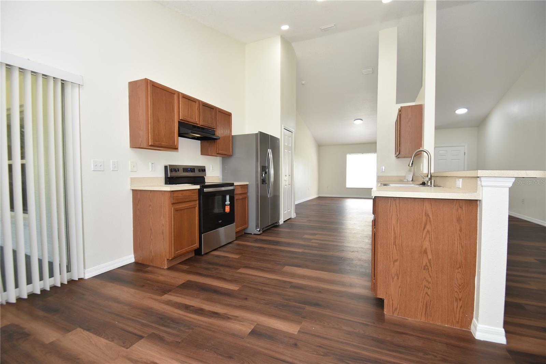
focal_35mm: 15
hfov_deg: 100.4
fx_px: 227
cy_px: 182
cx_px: 273
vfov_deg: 77.3
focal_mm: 10
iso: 250
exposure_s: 1/60
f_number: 4
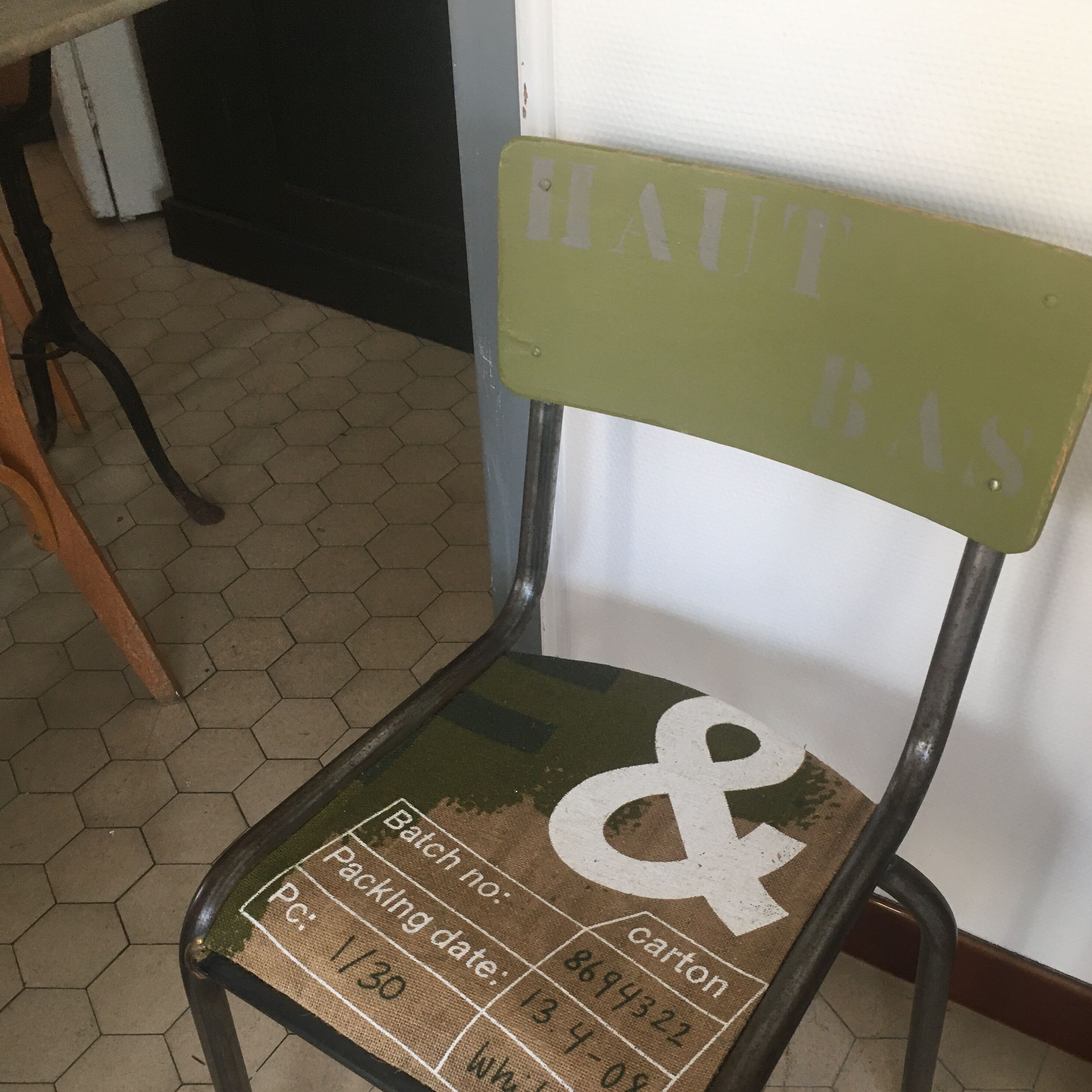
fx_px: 1249
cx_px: 558
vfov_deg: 46.6
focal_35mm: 35
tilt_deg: -47.2
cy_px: 719
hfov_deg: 47.2
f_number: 2.2
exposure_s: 1/33
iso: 64
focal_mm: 4.15
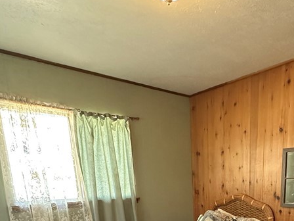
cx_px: 210
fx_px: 272
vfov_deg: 37.0
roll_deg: +1.4
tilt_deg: -14.5
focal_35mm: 32
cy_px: 244
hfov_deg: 54.9
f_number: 2.2
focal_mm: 2.22
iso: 500
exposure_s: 1/60
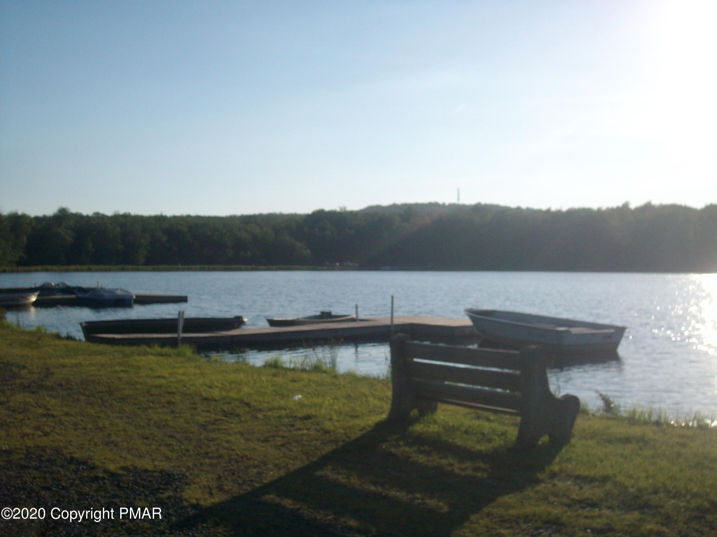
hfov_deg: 42.1
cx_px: 358
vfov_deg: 32.2
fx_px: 932
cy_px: 268
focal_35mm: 45
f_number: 7.9
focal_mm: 7.46
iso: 80
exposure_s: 1/357
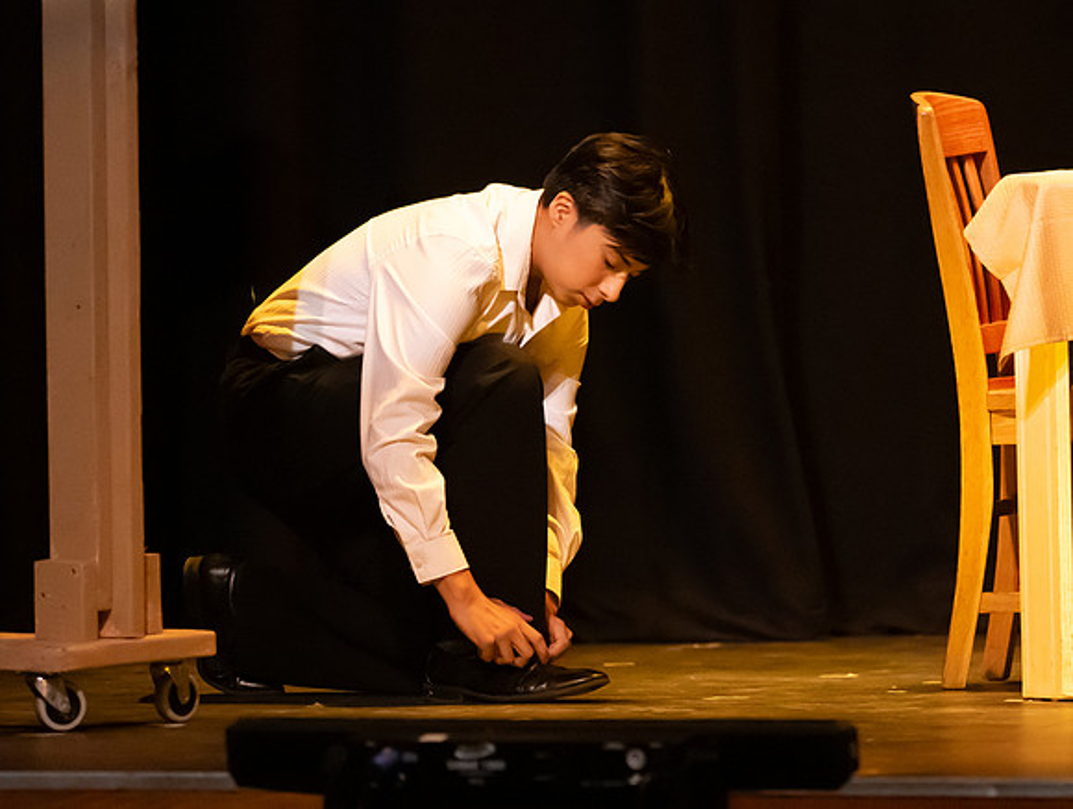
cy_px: 387
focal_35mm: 534
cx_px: 701
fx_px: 16587
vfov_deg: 2.8
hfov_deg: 3.7
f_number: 2.8
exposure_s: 1/400
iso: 12800
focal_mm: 300
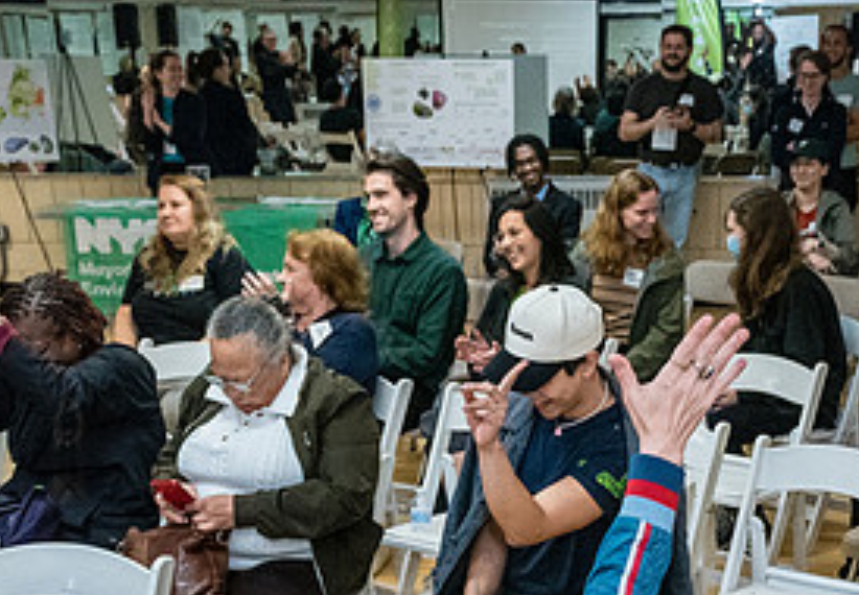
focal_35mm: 61
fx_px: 1474
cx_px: 621
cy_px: 602
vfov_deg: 22.0
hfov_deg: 32.0
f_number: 4
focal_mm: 24
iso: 5000
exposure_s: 1/320
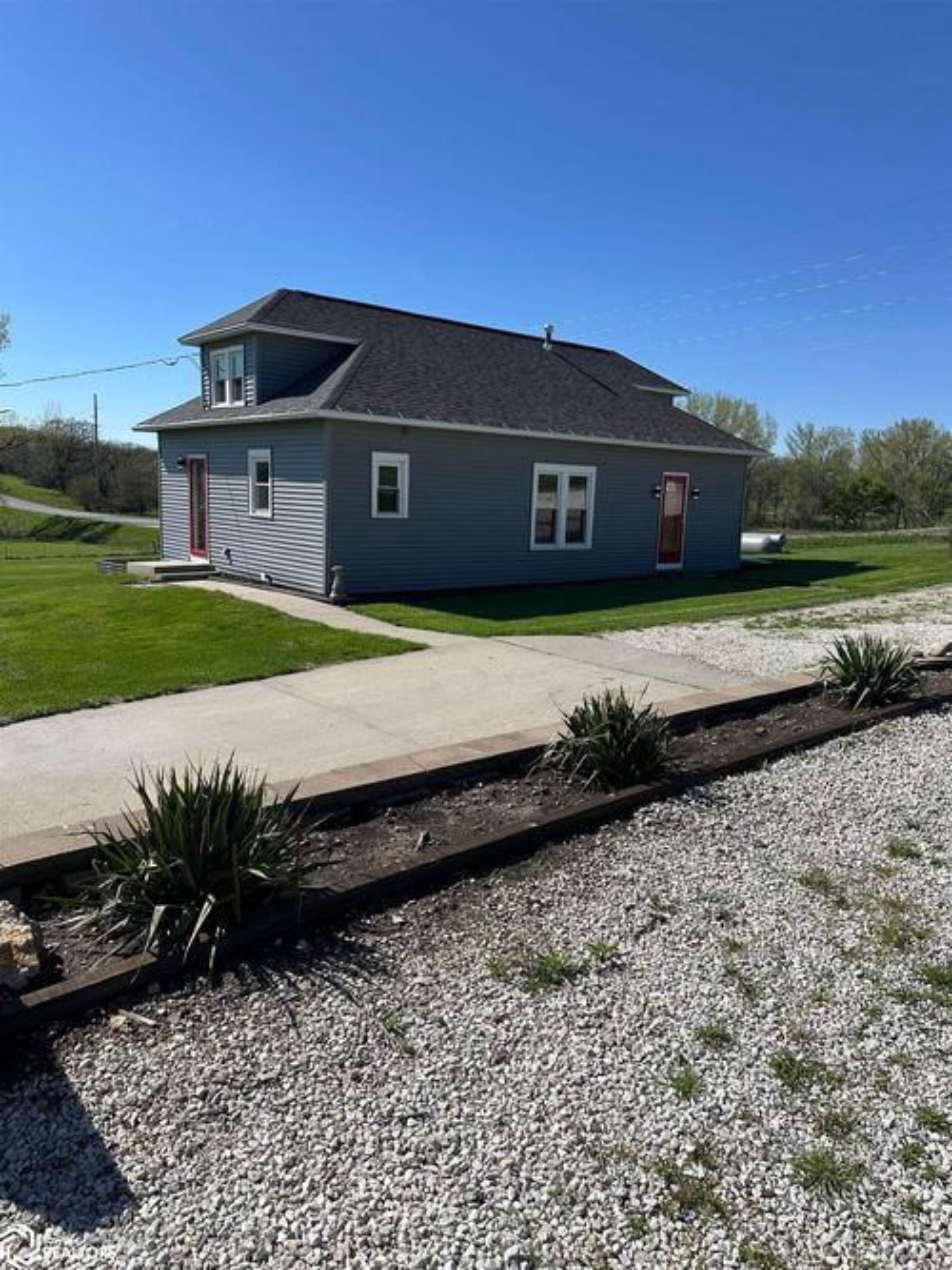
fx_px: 880
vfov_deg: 71.6
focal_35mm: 24
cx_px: 476
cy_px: 635
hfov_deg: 56.8
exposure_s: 1/6211
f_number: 1.78
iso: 80
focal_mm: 6.86
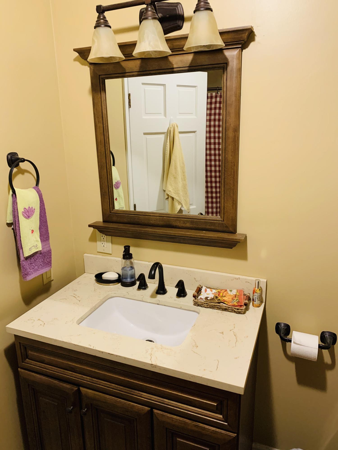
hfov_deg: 53.1
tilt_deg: -14.7
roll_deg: +0.8
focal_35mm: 26
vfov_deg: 67.3
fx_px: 338
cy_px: 225
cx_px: 169
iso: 250
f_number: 1.8
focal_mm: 4.25
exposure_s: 1/60
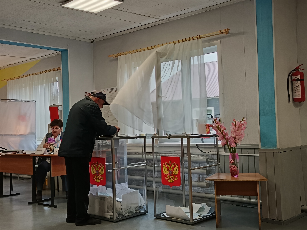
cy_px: 115
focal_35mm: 45
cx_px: 154
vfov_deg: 32.2
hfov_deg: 42.1
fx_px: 399
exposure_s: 1/50
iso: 714
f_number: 1.75
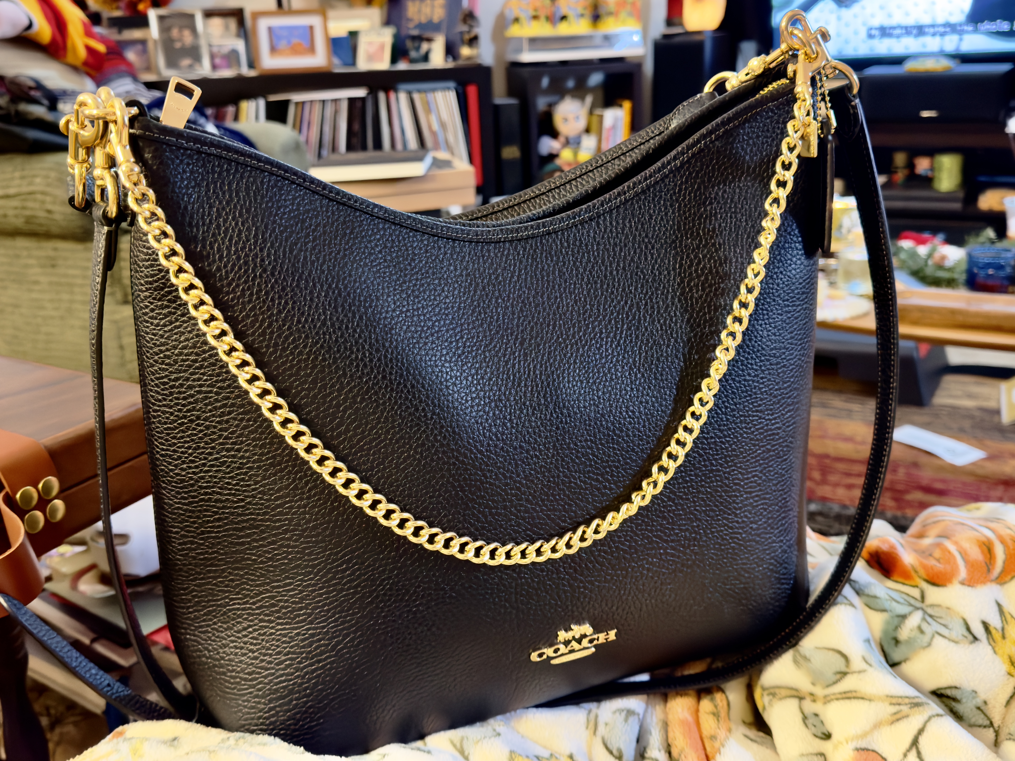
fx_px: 1026
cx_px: 508
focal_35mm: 35
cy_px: 380
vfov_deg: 40.7
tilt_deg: -19.1
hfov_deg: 52.6
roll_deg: +2.3
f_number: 1.78
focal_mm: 6.76
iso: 640
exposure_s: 1/30
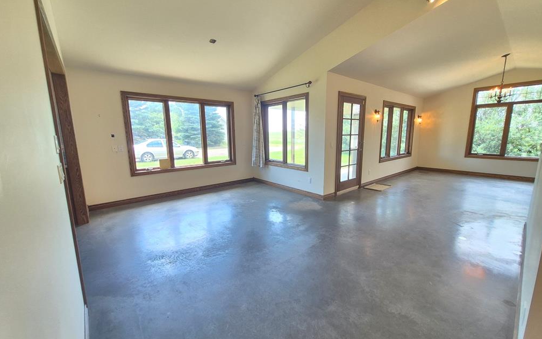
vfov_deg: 78.6
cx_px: 272
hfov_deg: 105.3
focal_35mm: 14
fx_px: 207
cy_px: 171
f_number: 2.2
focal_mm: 1.74
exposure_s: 1/60
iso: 125
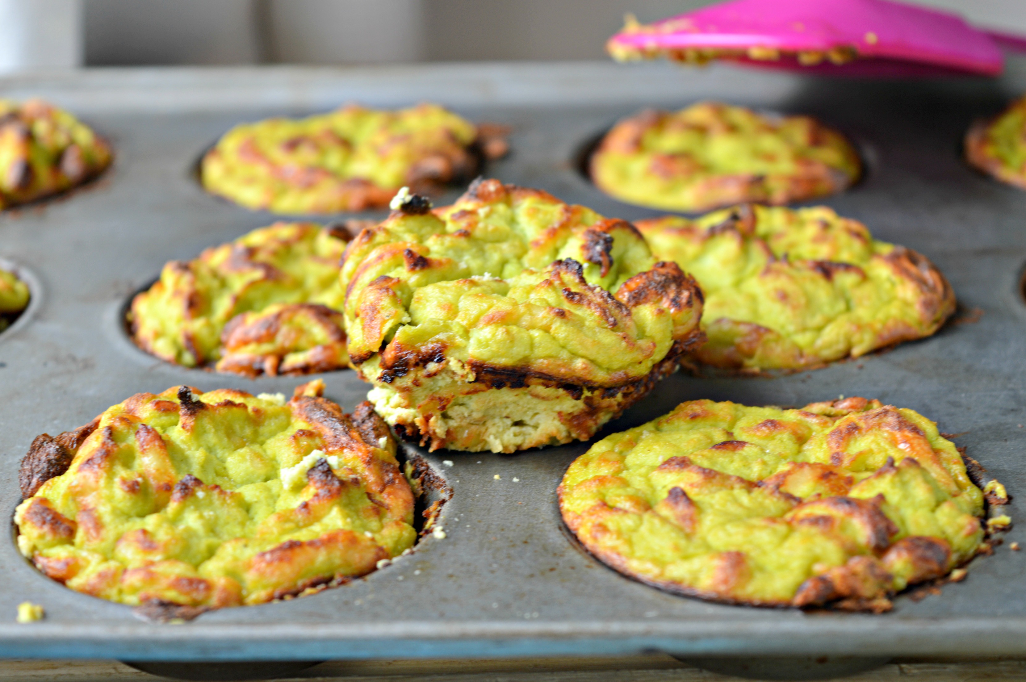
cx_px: 513
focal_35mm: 82
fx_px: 2349
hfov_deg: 24.6
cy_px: 341
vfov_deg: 16.5
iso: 100
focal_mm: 55
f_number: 5.6
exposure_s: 1/15
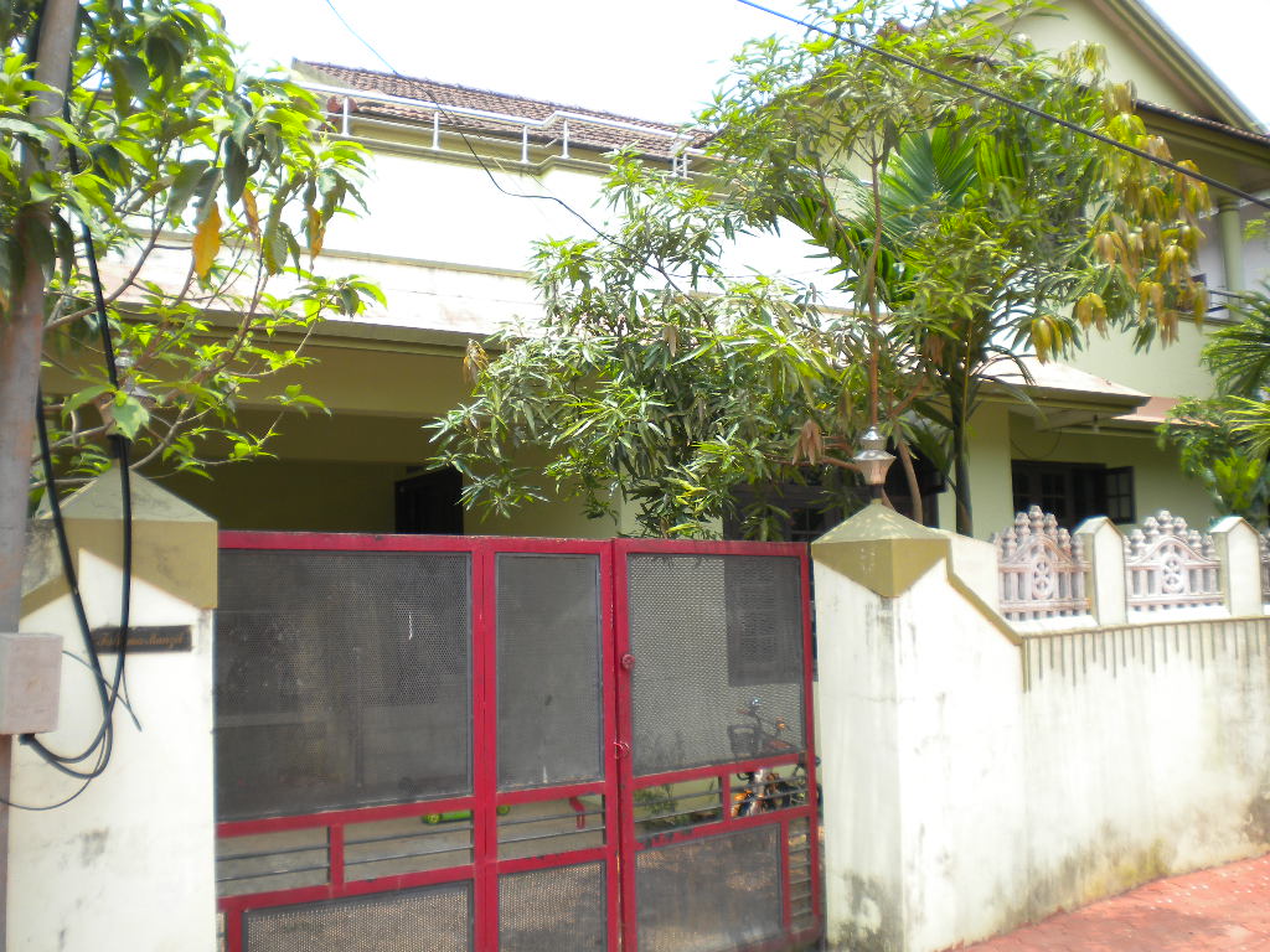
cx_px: 635
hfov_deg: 52.6
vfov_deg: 40.7
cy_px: 476
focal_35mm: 35
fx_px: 1284
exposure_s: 1/189
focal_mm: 6.3
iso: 80
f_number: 4.6
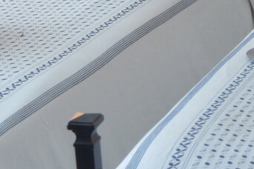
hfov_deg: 12.2
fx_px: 1142
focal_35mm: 162
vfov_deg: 8.4
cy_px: -49
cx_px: 357
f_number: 3.5
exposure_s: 1/40
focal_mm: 18
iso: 400
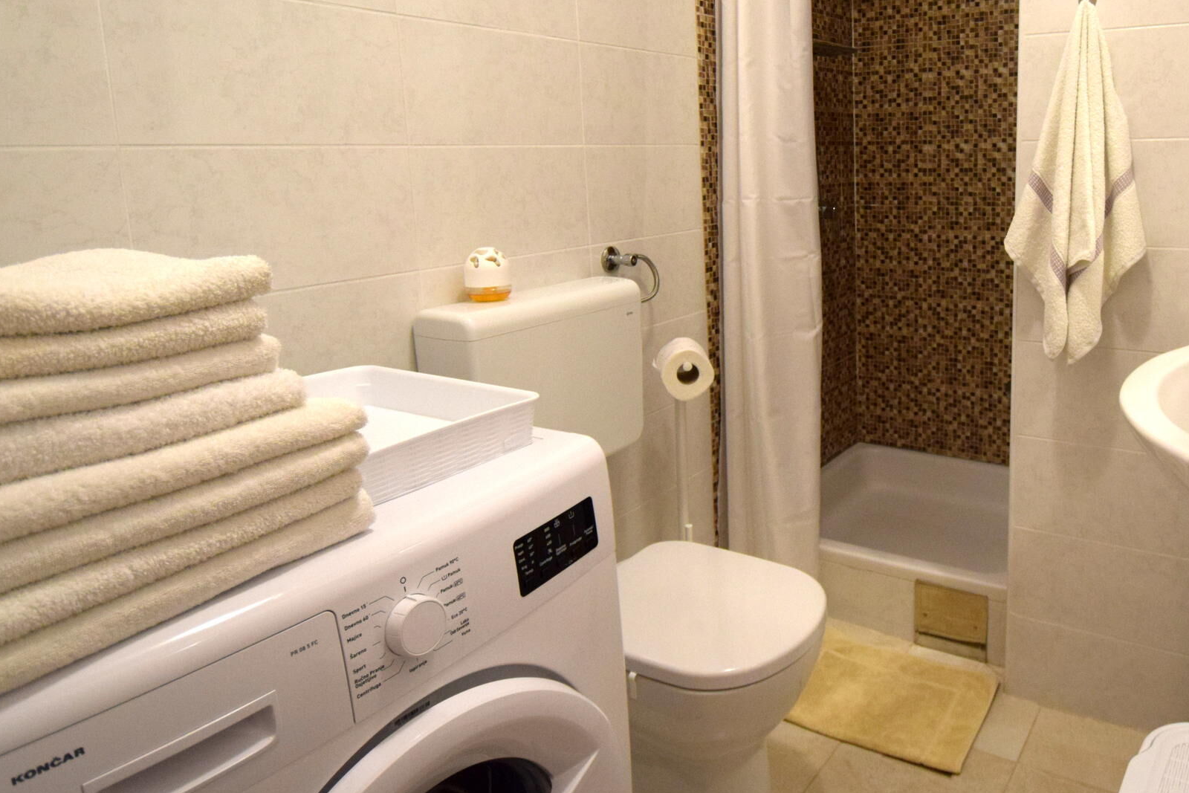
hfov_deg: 65.2
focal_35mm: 27
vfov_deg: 47.3
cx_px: 814
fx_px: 892
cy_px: 273
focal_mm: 12
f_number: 3.8
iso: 1100
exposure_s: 1/60
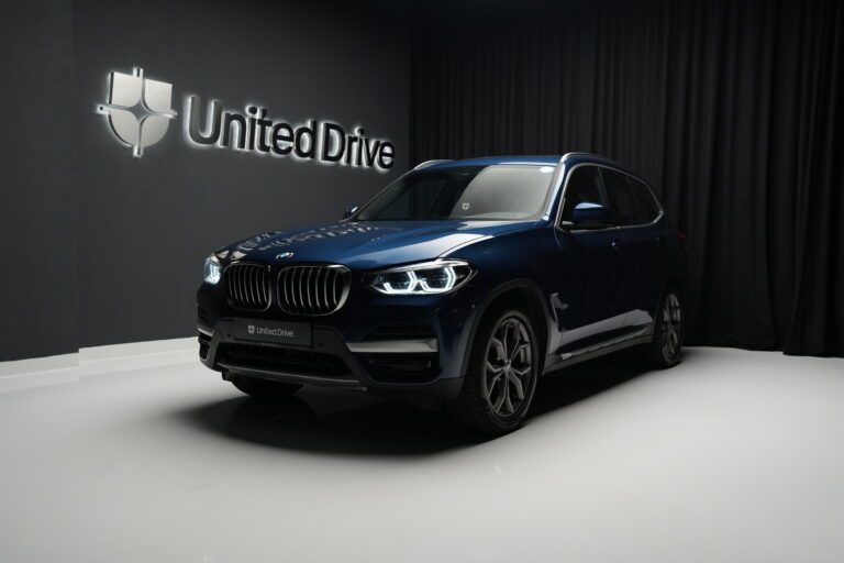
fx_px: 820
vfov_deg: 37.9
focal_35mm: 35
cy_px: 282
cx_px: 422
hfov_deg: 54.4
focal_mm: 35
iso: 1000
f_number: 4
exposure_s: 1/40
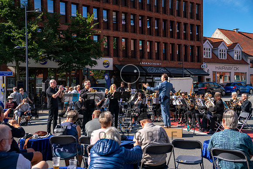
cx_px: 126
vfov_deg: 30.5
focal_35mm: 44
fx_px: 309
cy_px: 84
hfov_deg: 44.5
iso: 640
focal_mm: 44
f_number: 3.5
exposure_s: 1/5000
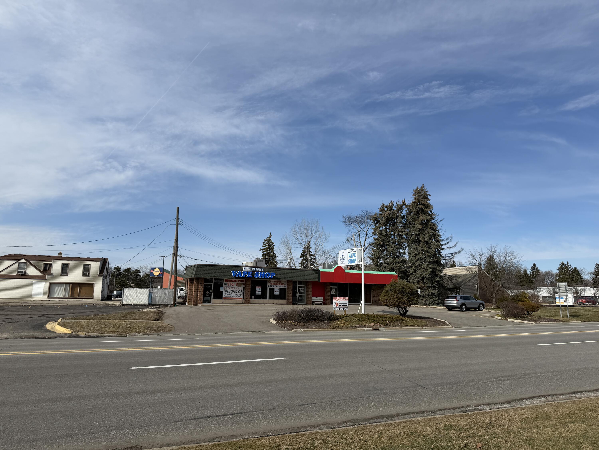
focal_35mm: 24
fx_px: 415
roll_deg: -0.8
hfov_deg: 71.6
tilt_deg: +10.4
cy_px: 225
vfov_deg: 56.8
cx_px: 300
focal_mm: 6.76
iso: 80
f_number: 1.78
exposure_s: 1/6173
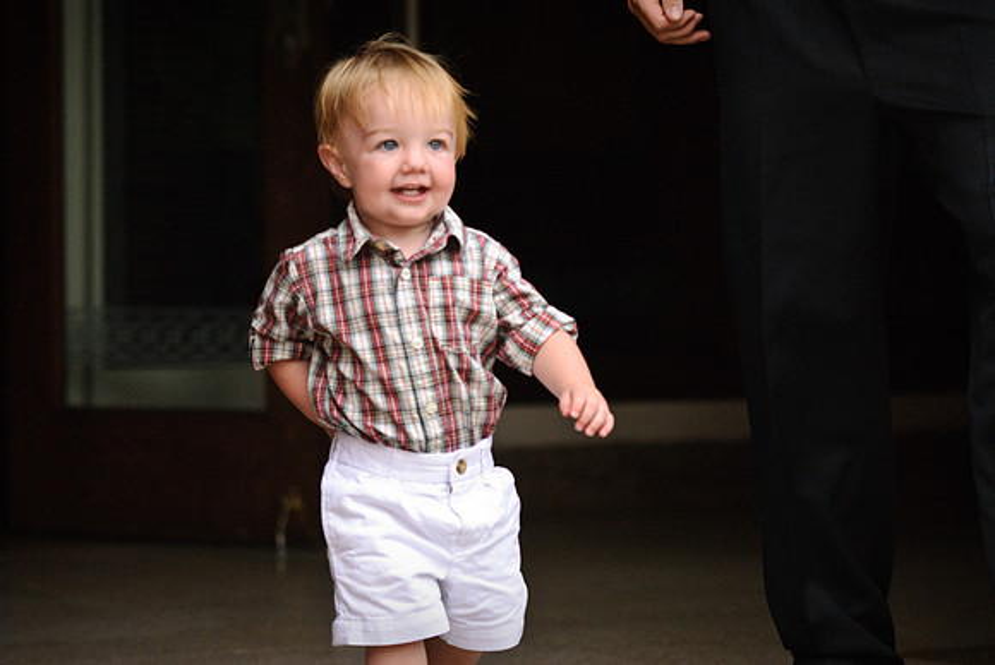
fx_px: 3818
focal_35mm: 138
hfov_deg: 14.8
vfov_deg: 10.0
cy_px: 332
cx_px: 498
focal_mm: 92
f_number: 2.8
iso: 800
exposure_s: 1/1000
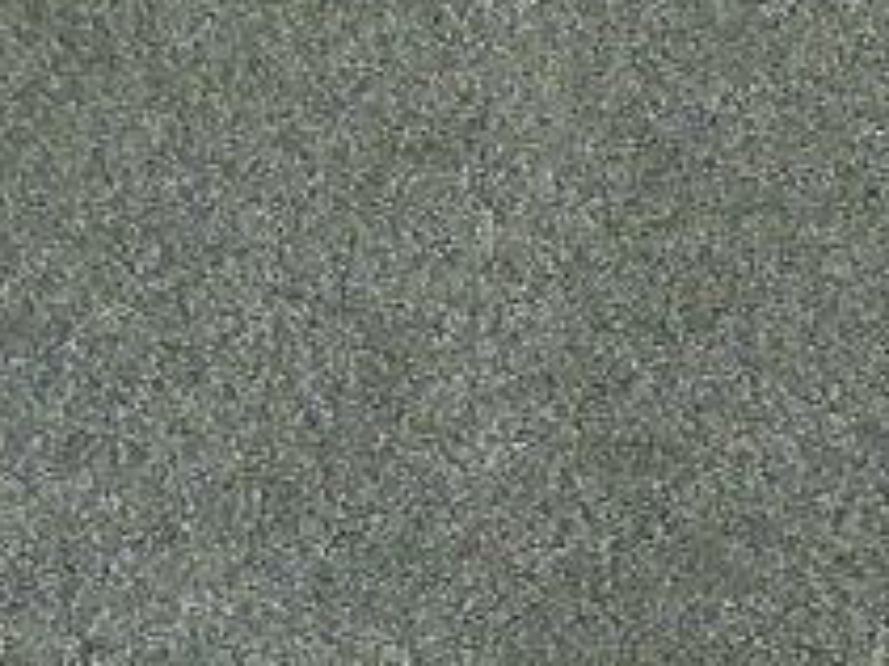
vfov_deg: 6.3
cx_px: 1837
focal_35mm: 228
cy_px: 1446
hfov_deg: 8.2
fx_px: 5852
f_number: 3.3
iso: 400
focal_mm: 7.2
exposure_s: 1/40
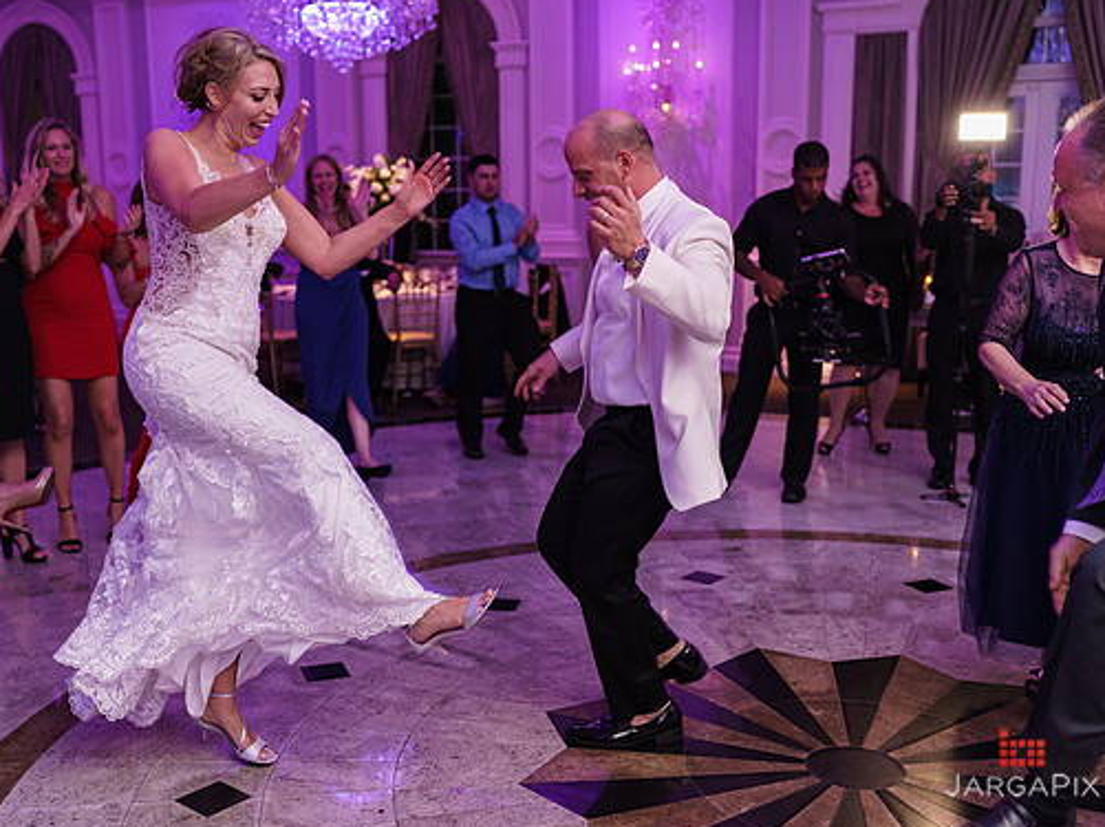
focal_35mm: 39
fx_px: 1244
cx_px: 516
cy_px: 418
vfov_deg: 36.8
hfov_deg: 47.9
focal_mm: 35
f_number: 2
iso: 1600
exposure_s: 1/200
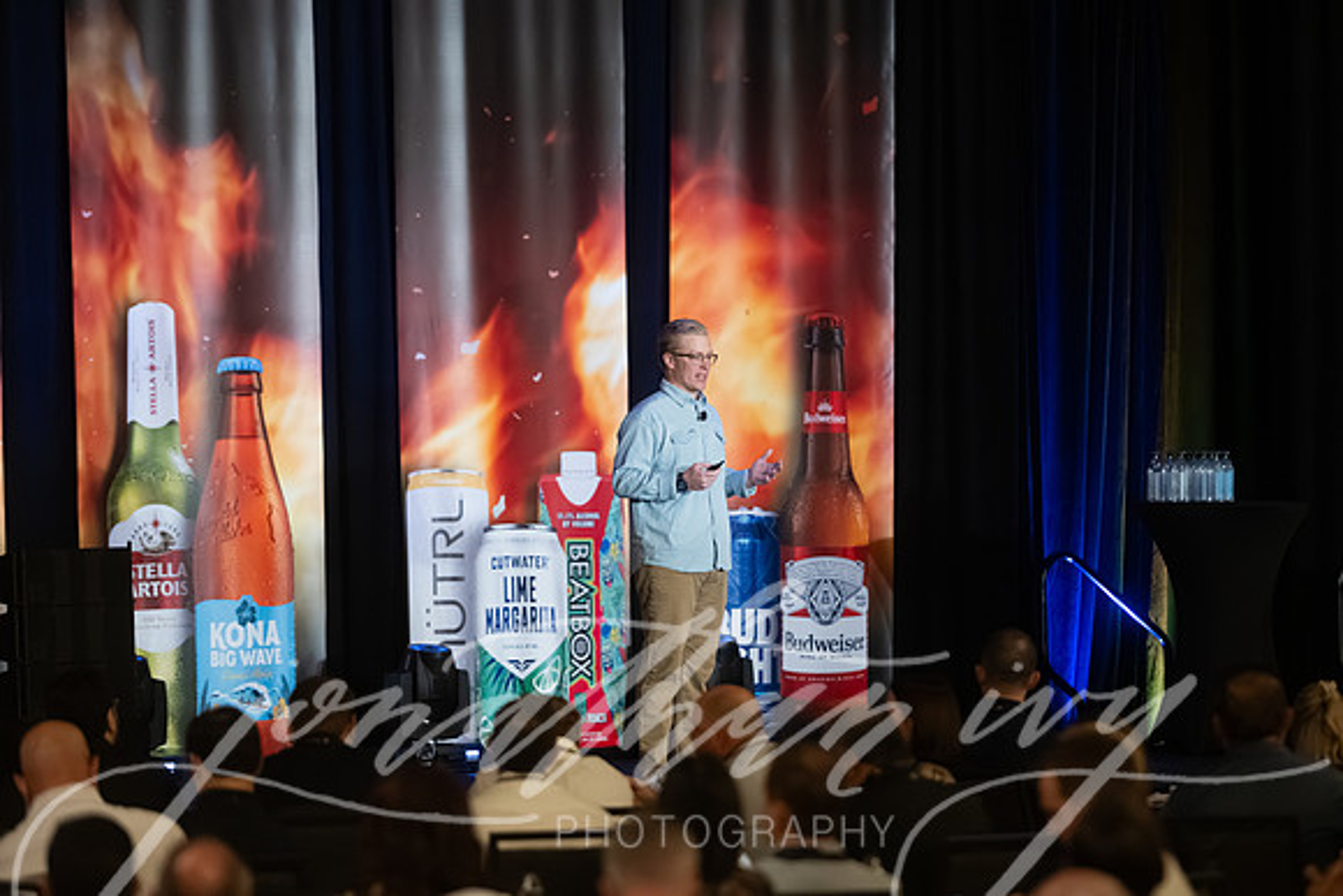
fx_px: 7464
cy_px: 448
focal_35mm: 200
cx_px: 672
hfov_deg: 10.3
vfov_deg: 6.9
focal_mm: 200
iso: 8000
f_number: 2.8
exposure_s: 1/320
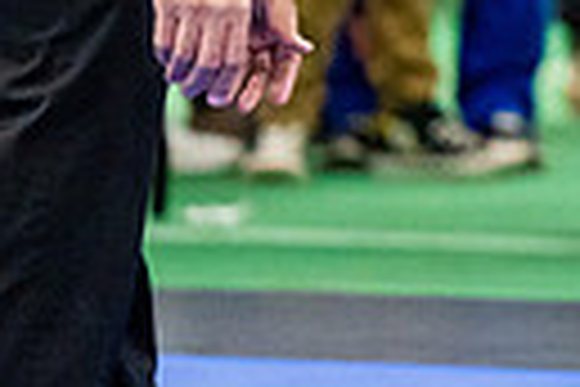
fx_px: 14467
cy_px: -142
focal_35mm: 898
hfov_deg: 2.3
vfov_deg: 1.5
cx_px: 1147
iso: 6400
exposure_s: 1/500
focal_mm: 200
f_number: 2.8
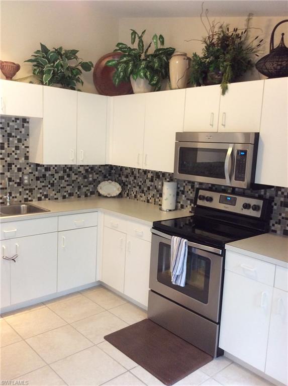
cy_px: 193
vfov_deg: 56.9
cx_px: 144
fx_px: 356
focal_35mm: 32
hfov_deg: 44.0
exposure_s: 1/24
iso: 125
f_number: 2.4
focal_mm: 3.3
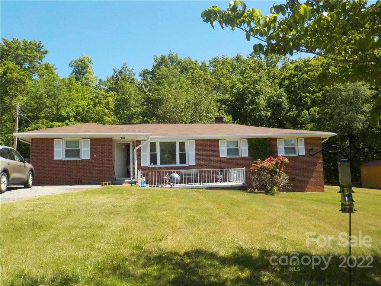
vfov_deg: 46.8
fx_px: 330
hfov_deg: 60.0
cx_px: 190
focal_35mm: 30
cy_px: 143
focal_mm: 4.1
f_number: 3.3
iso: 125
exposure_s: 1/640
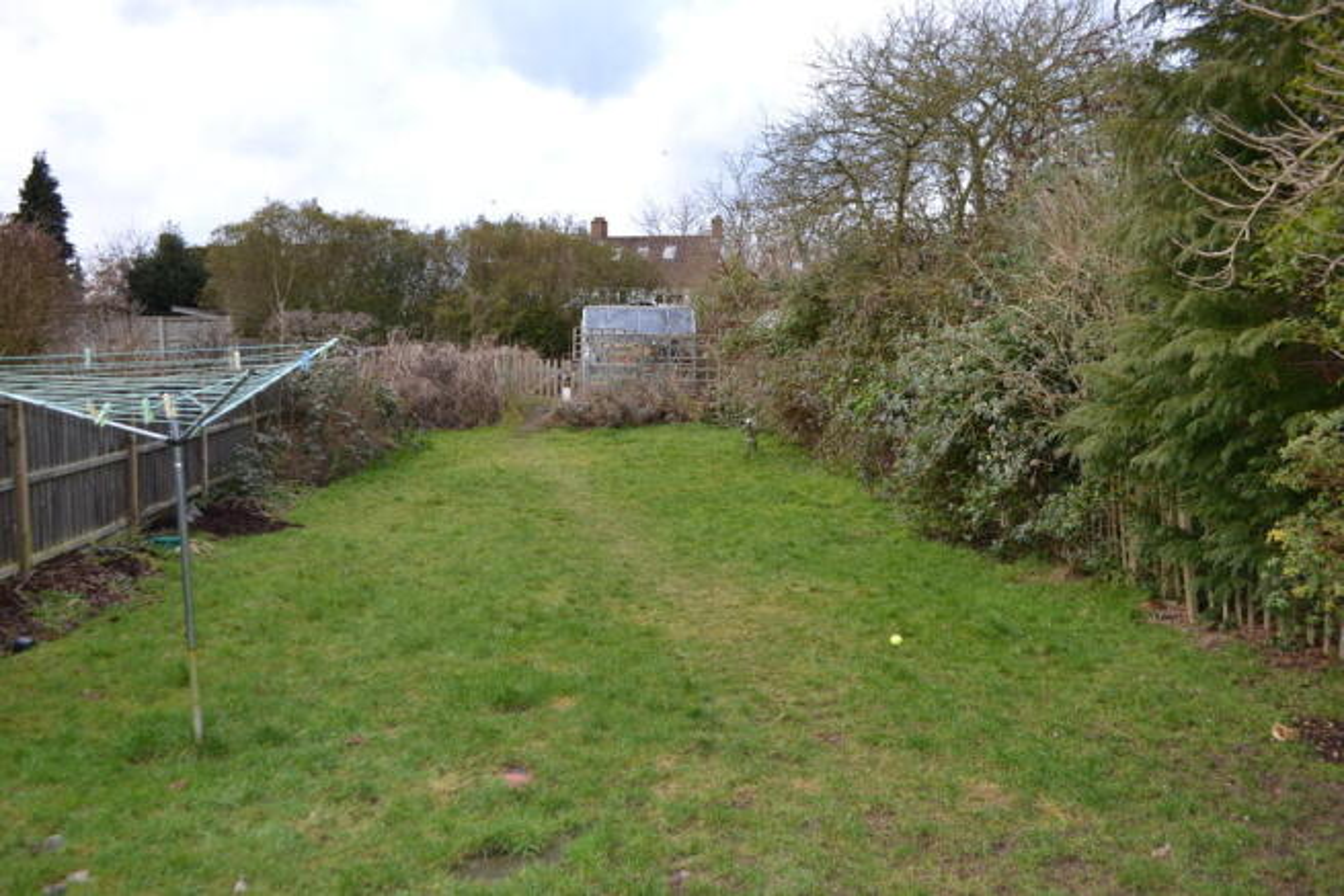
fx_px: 1008
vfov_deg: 48.0
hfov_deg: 67.4
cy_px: 448
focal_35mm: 27
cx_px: 672
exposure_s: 1/125
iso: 140
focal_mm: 18
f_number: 4
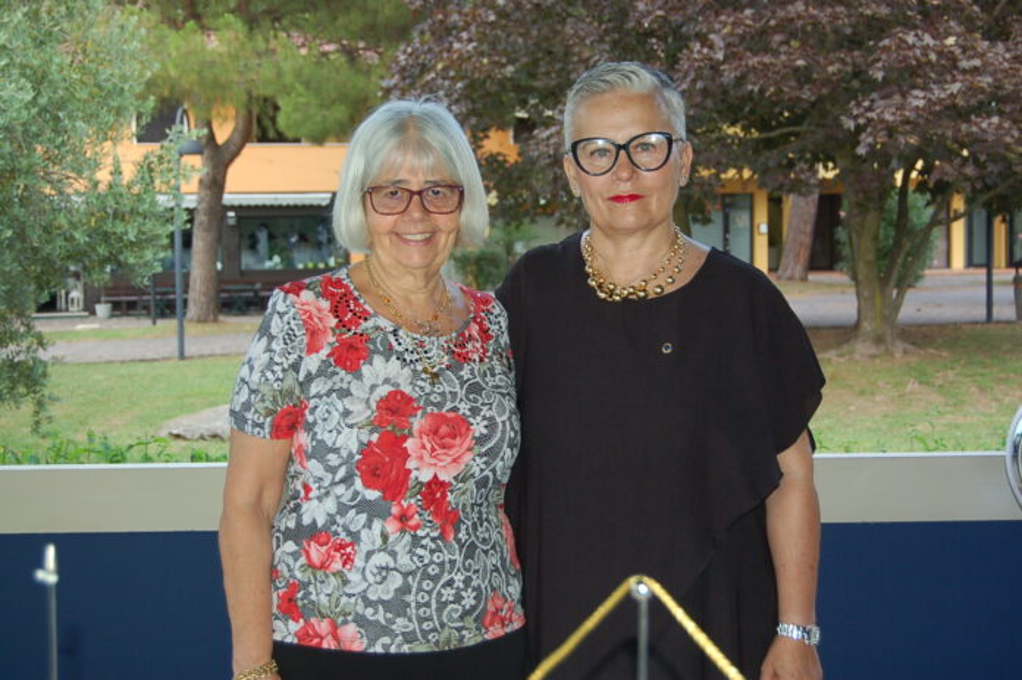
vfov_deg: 23.7
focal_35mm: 57
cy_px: 340
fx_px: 1617
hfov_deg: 35.1
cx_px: 511
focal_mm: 38
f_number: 4.8
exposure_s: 1/60
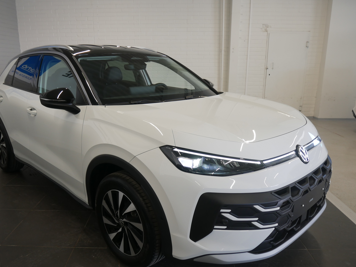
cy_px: 152
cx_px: 161
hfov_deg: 58.2
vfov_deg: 45.4
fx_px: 319
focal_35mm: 31
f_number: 3.5
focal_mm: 13
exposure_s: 1/60
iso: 320
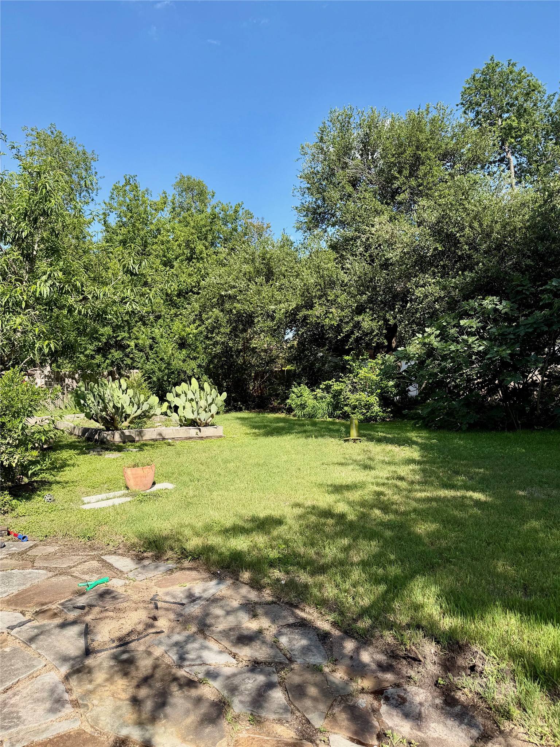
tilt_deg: -0.6
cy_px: 374
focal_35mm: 24
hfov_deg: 56.8
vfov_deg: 71.6
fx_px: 518
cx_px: 280
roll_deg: -1.4
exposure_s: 1/2000
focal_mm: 6.76
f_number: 1.78
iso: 80
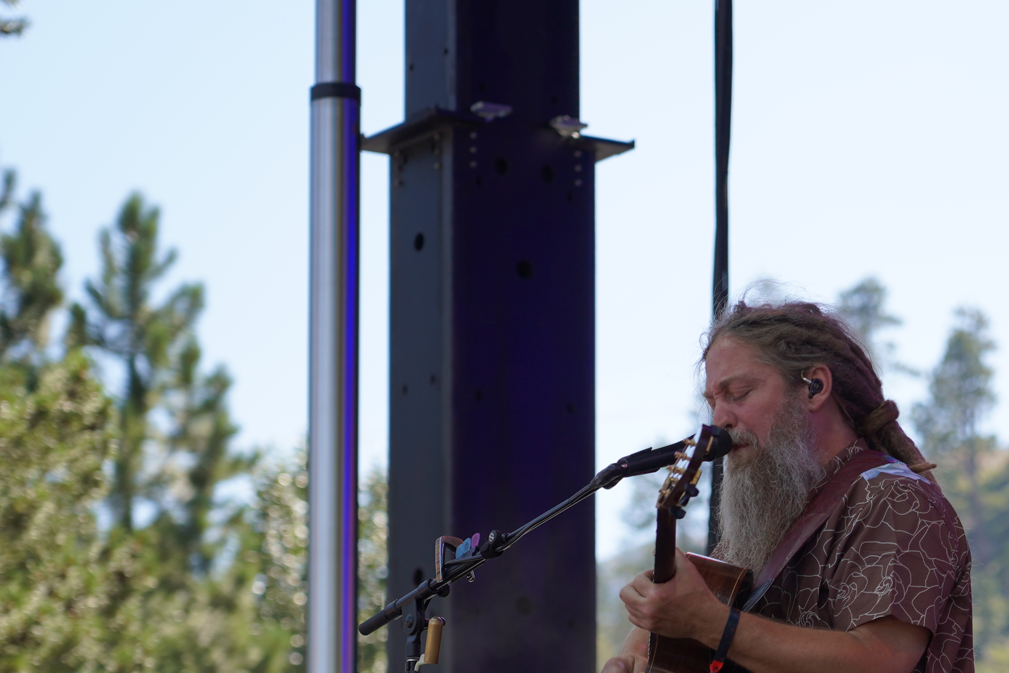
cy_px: 596
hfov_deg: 9.7
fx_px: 5914
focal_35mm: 211
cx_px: 799
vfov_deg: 6.5
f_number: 4.5
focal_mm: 105
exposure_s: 1/320
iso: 100
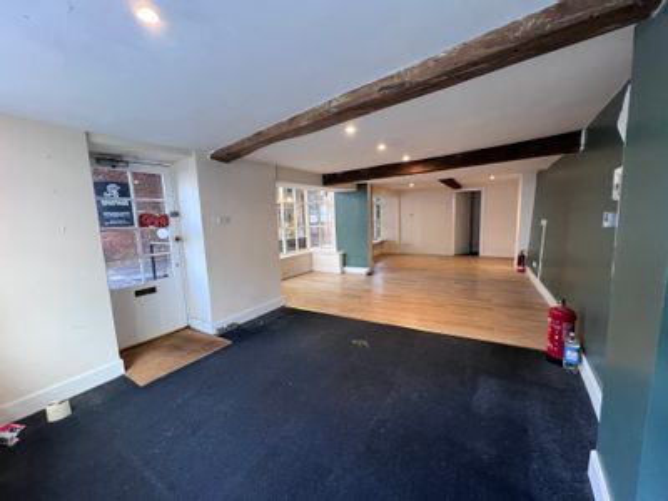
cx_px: 334
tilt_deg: -7.3
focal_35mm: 13
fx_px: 251
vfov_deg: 89.9
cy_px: 250
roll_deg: +2.4
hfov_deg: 106.2
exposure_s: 1/100
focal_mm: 1.57
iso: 200
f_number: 1.8
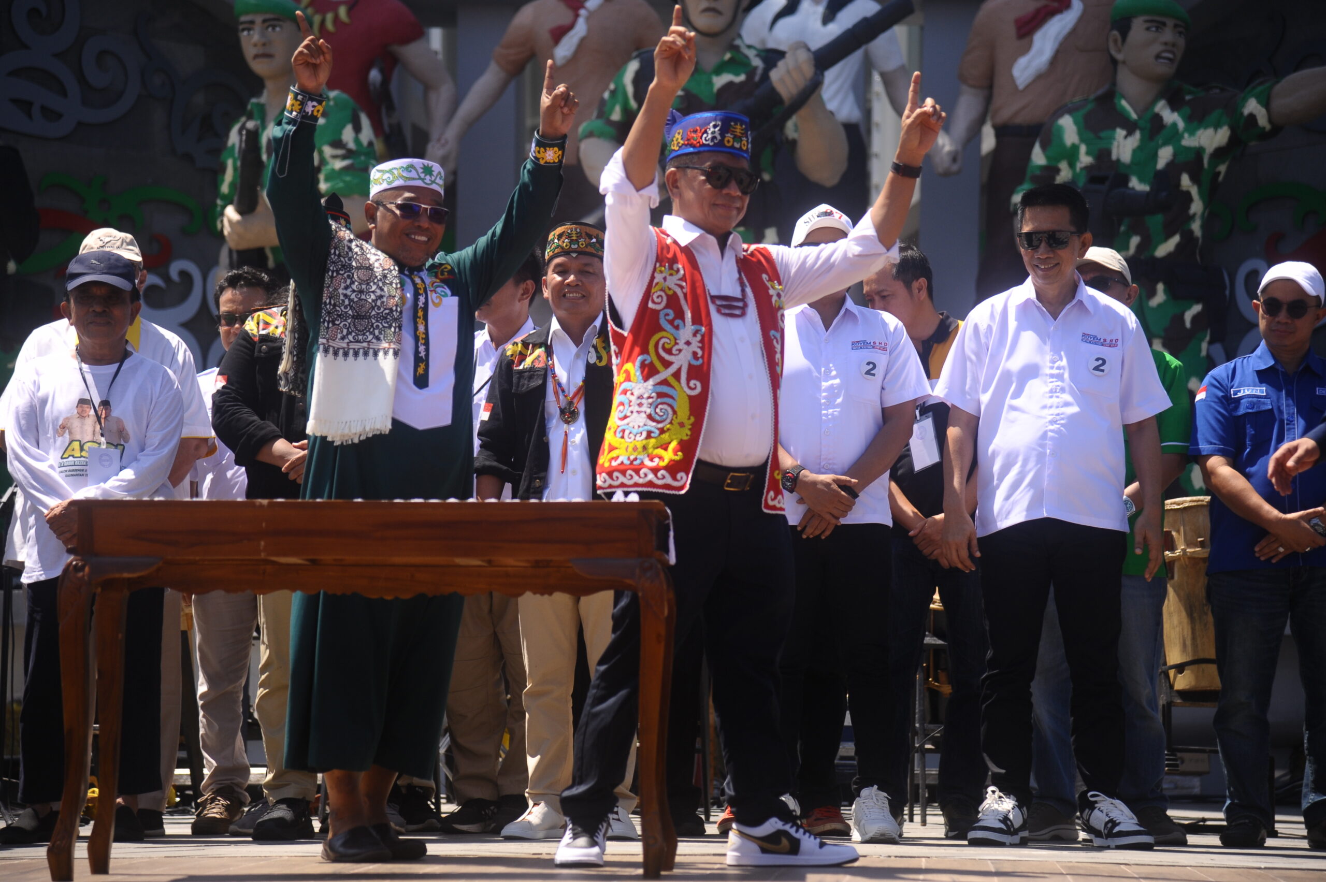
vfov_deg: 12.4
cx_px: 663
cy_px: 441
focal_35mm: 110
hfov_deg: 18.6
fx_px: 4049
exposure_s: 1/2500
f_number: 4
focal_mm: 110
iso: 400
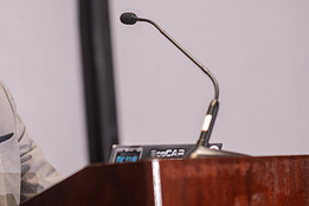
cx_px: 63
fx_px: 2575
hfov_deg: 6.9
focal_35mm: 300
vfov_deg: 4.6
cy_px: 105
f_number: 1.8
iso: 1600
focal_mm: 135
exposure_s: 1/200
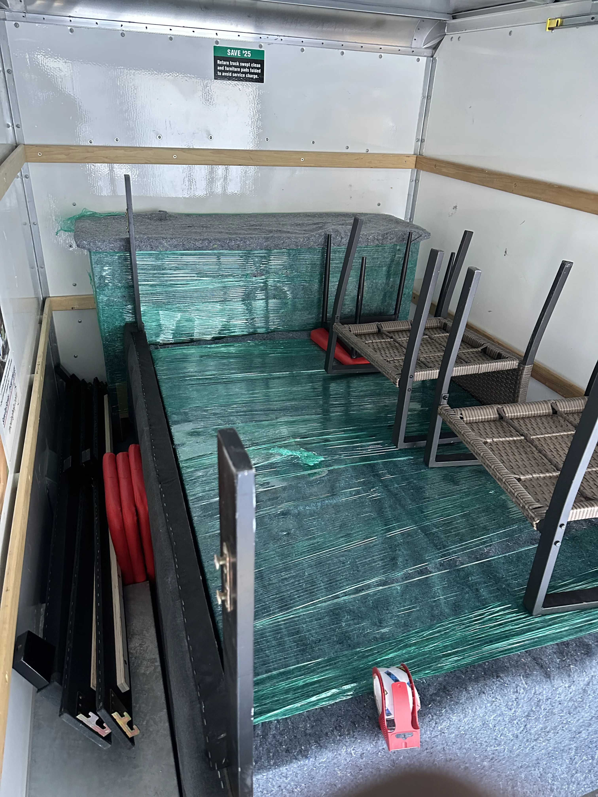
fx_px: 553
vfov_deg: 71.6
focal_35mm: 24
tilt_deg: -29.7
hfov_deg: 56.8
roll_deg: -2.7
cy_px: 398
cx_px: 299
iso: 1000
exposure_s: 1/33
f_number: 1.78
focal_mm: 6.86
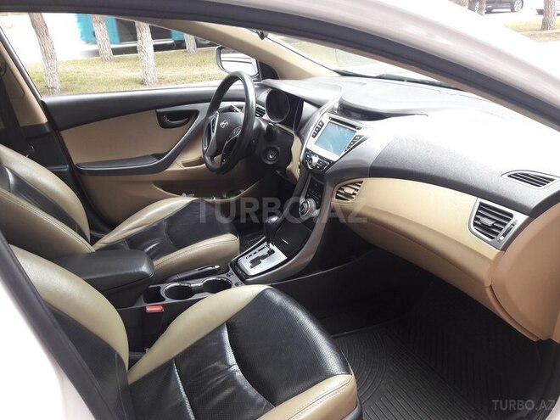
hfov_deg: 63.4
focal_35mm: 28
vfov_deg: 49.7
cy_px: 210
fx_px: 453
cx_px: 280
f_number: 1.9
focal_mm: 3.7
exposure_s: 1/50
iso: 64
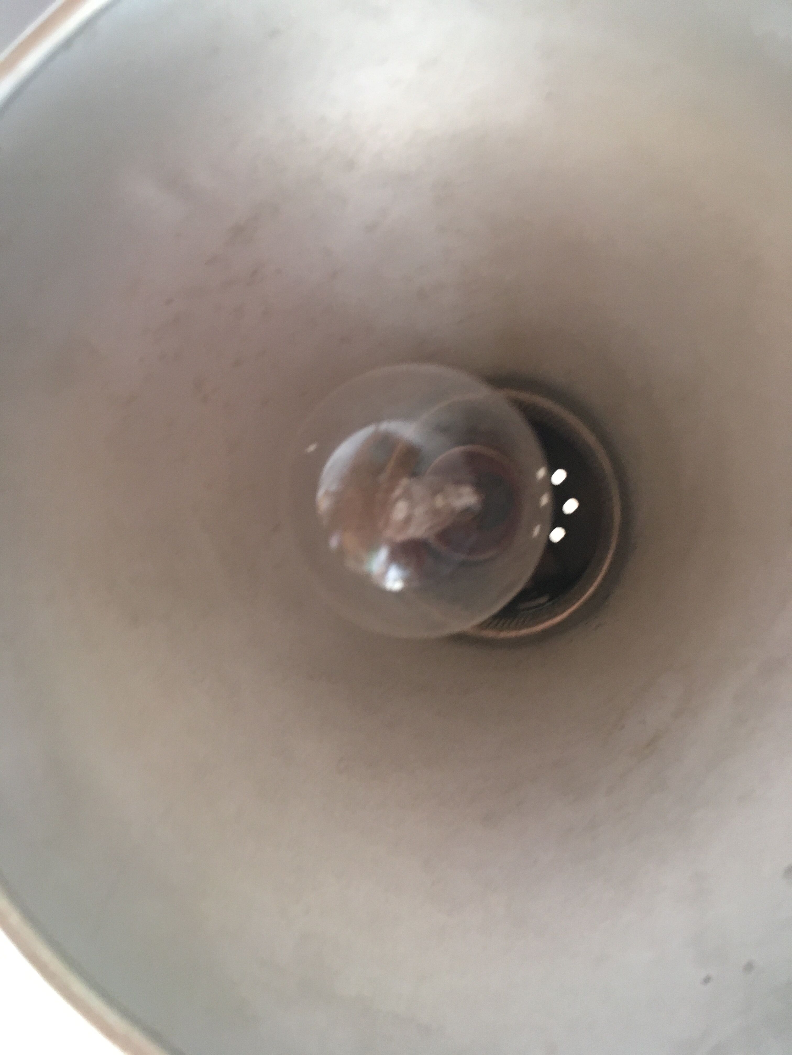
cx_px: 396
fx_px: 885
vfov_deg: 61.7
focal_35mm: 29
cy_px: 528
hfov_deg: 48.2
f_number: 2.2
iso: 200
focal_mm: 4.15
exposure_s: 1/20
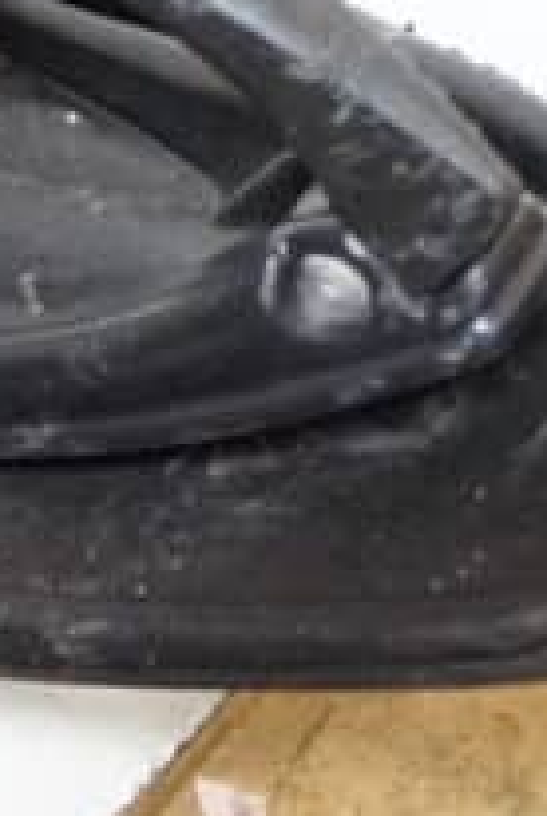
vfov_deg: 14.2
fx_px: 3214
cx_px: -876
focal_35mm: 141
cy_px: -73
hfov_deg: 8.6
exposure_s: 1/40
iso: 3200
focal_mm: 19
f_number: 3.5
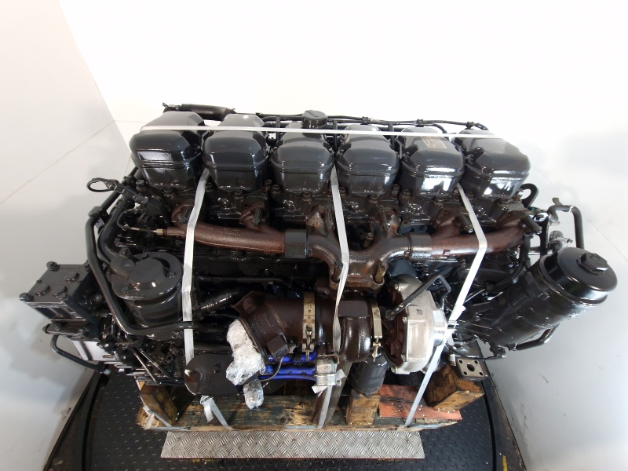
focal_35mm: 13
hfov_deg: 106.2
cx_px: 314
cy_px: 236
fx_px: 236
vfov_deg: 89.9
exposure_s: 1/33
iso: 160
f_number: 2.2
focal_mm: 2.2
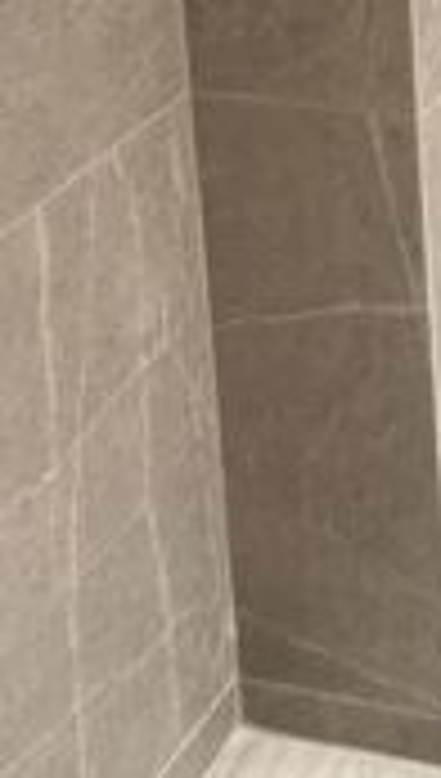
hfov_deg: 11.4
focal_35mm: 98
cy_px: -378
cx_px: 832
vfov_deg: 19.1
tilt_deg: -10.5
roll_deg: -0.7
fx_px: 2026
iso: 160
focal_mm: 5.96
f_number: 1.6
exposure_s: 1/60
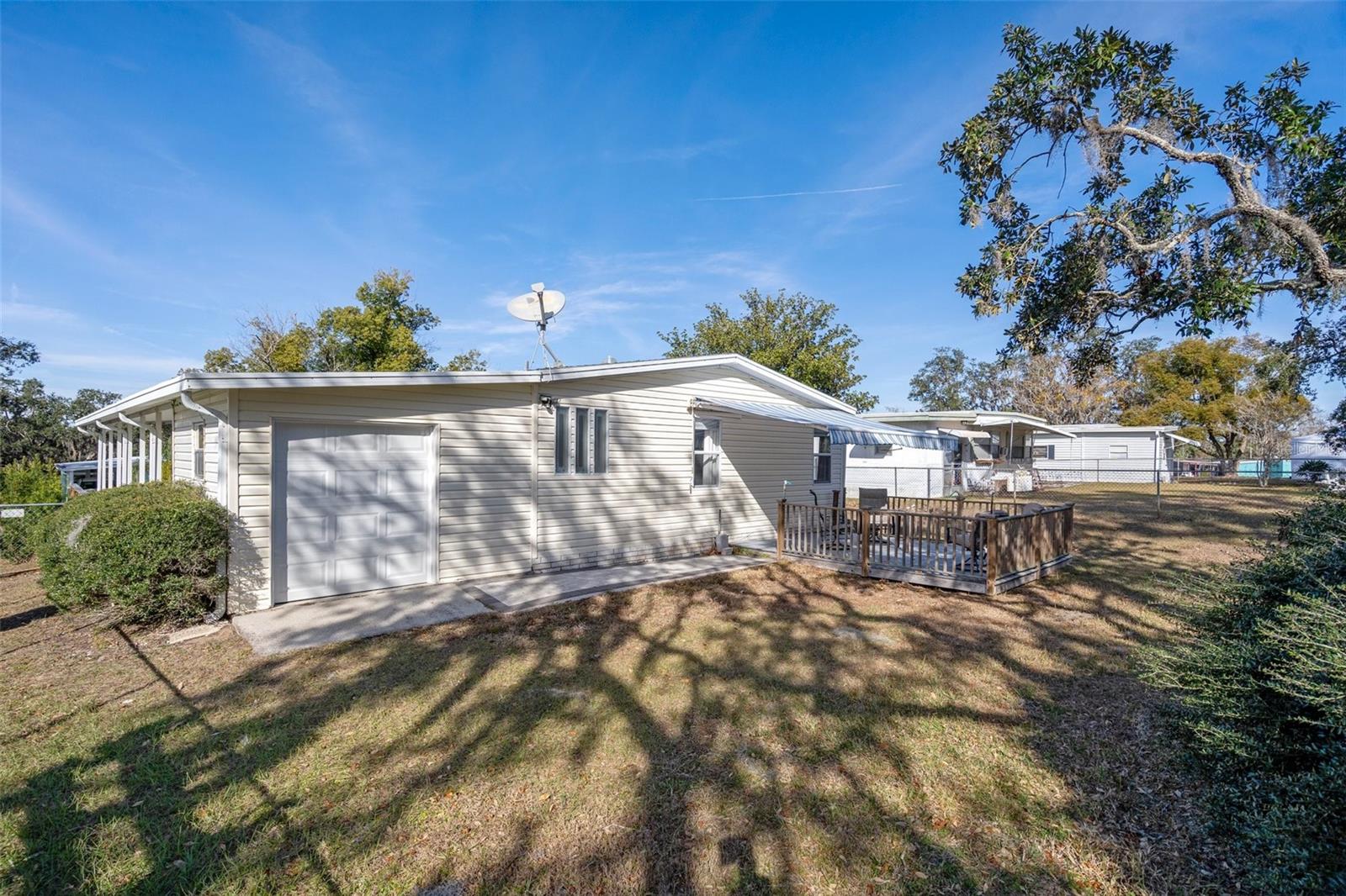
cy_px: 448
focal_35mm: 17
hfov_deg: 93.3
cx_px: 673
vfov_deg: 70.4
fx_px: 635
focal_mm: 17
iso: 320
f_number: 8
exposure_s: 1/200
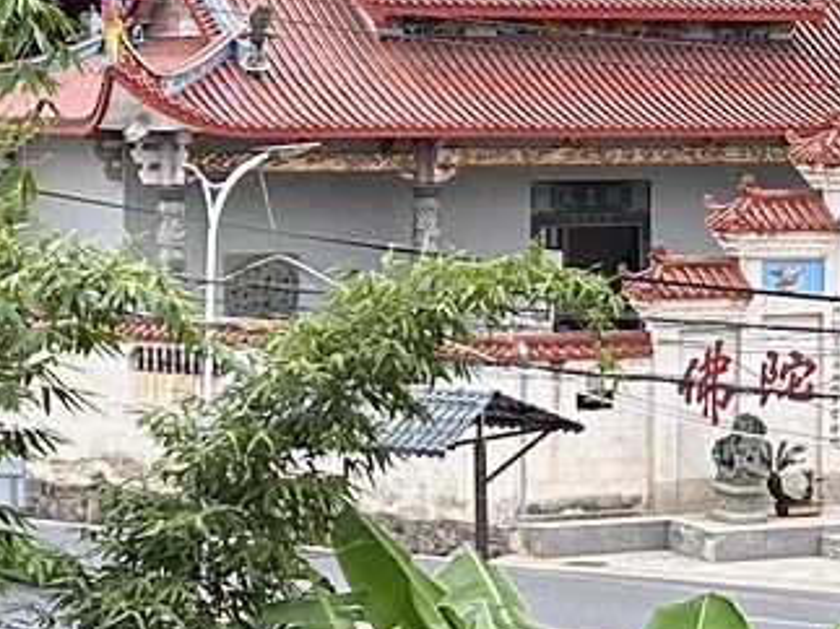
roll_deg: +0.8
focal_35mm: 161
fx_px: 3905
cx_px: 954
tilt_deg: -0.2
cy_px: 120
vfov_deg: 9.2
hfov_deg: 12.1
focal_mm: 5.7
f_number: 1.5
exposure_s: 1/150
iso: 64
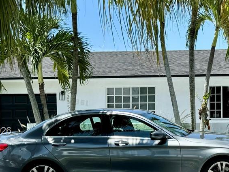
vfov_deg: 21.4
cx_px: 210
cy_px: 131
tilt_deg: -4.1
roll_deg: +0.4
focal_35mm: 68
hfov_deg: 27.4
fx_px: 450
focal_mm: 6.76
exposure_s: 1/2710
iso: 80
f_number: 1.78
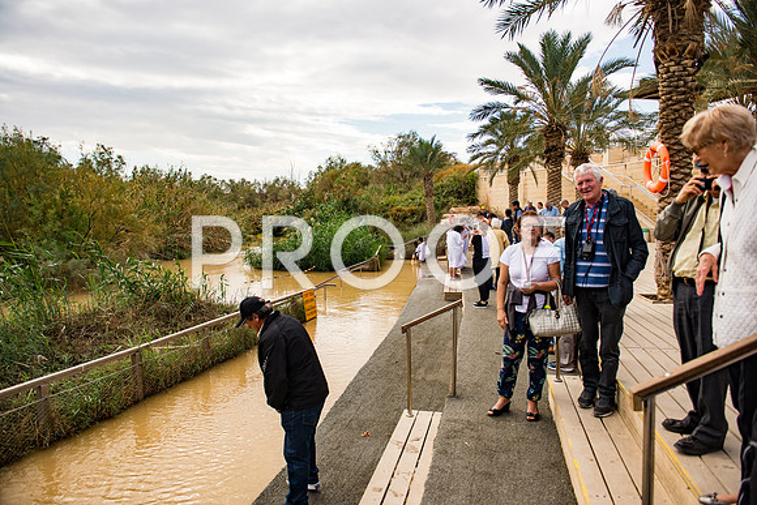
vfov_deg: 53.2
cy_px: 252
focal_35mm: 24
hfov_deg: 73.7
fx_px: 505
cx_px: 378
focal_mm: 24
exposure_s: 1/1600
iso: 200
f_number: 2.8
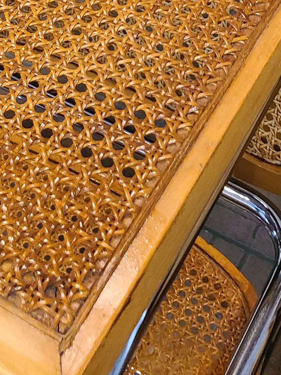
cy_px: -212
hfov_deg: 15.4
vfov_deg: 18.2
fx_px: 1018
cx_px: -12
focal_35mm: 94
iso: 400
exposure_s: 1/50
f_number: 1.8
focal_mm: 5.4
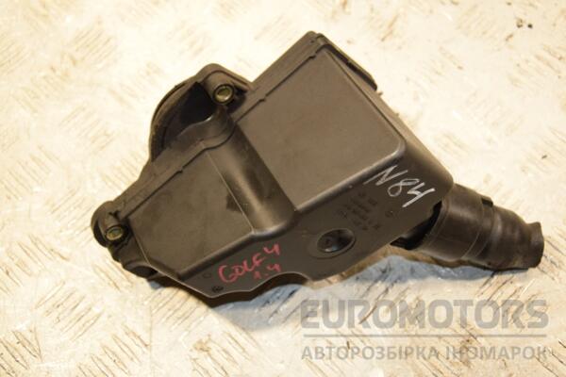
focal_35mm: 63
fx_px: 990
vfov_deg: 21.6
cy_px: 188
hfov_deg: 31.9
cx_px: 283
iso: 800
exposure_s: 1/200
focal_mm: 42
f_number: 5
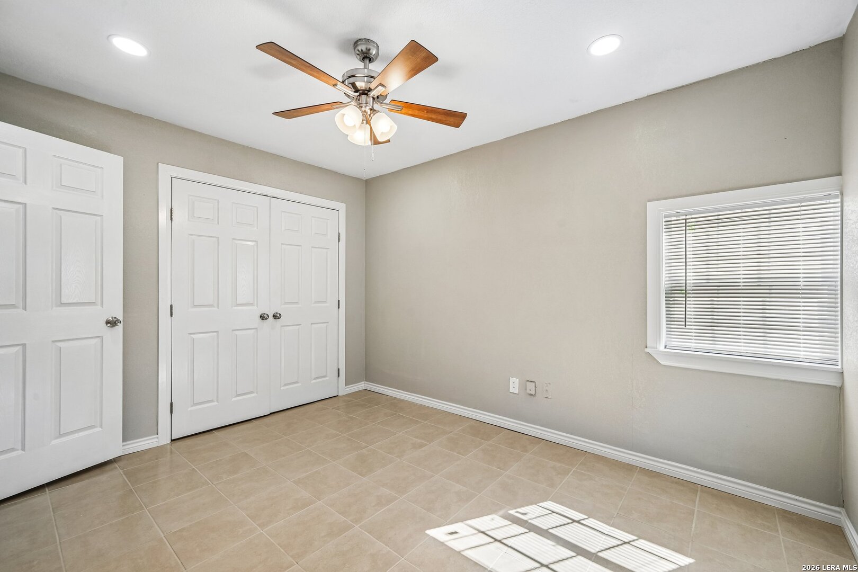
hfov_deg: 100.4
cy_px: 286
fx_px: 357
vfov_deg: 77.3
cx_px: 429
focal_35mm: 15
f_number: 8
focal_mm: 15
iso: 500
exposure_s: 1/80
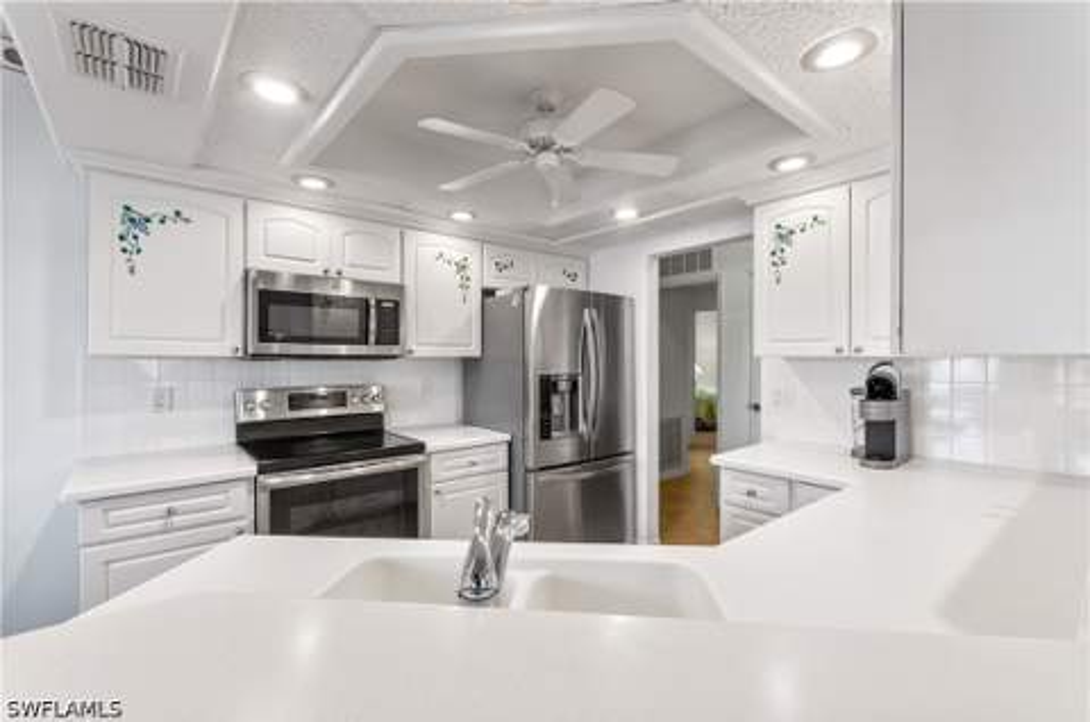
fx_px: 453
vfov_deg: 77.1
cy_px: 361
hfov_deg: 100.5
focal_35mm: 15
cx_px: 545
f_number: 8
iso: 200
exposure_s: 1/8
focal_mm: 10
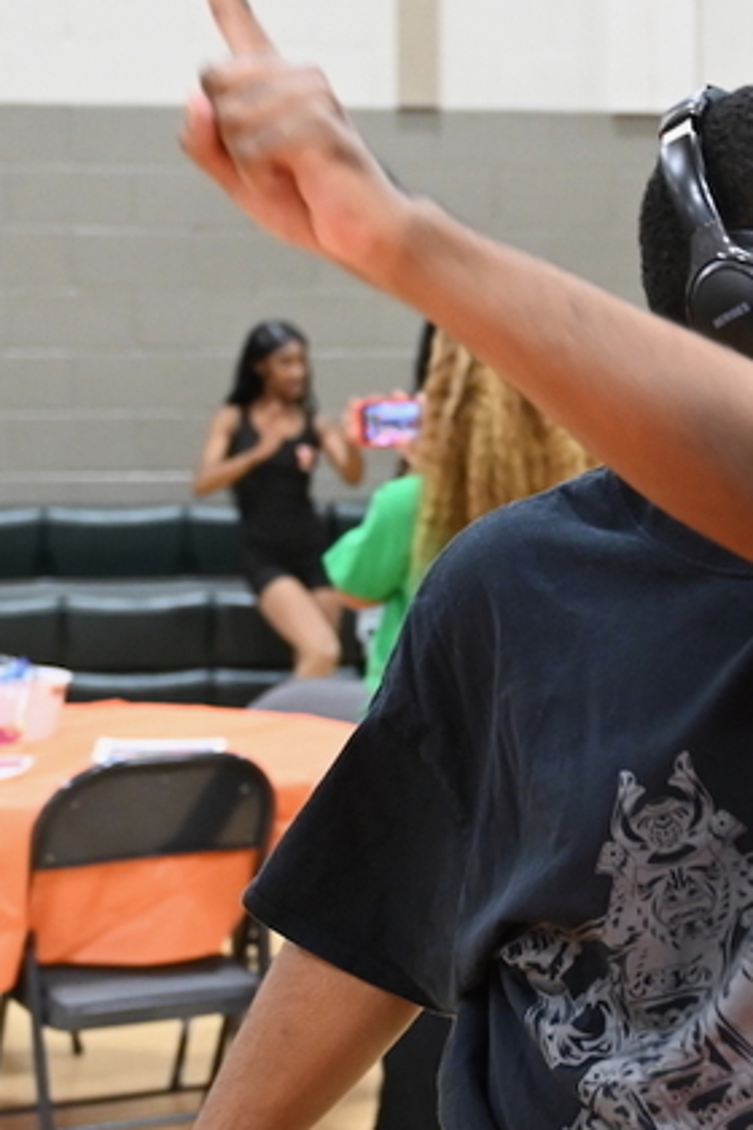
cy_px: 613
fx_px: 3514
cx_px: 750
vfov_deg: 18.3
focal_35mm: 112
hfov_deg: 12.1
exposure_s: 1/250
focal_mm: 46
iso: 3600
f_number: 4
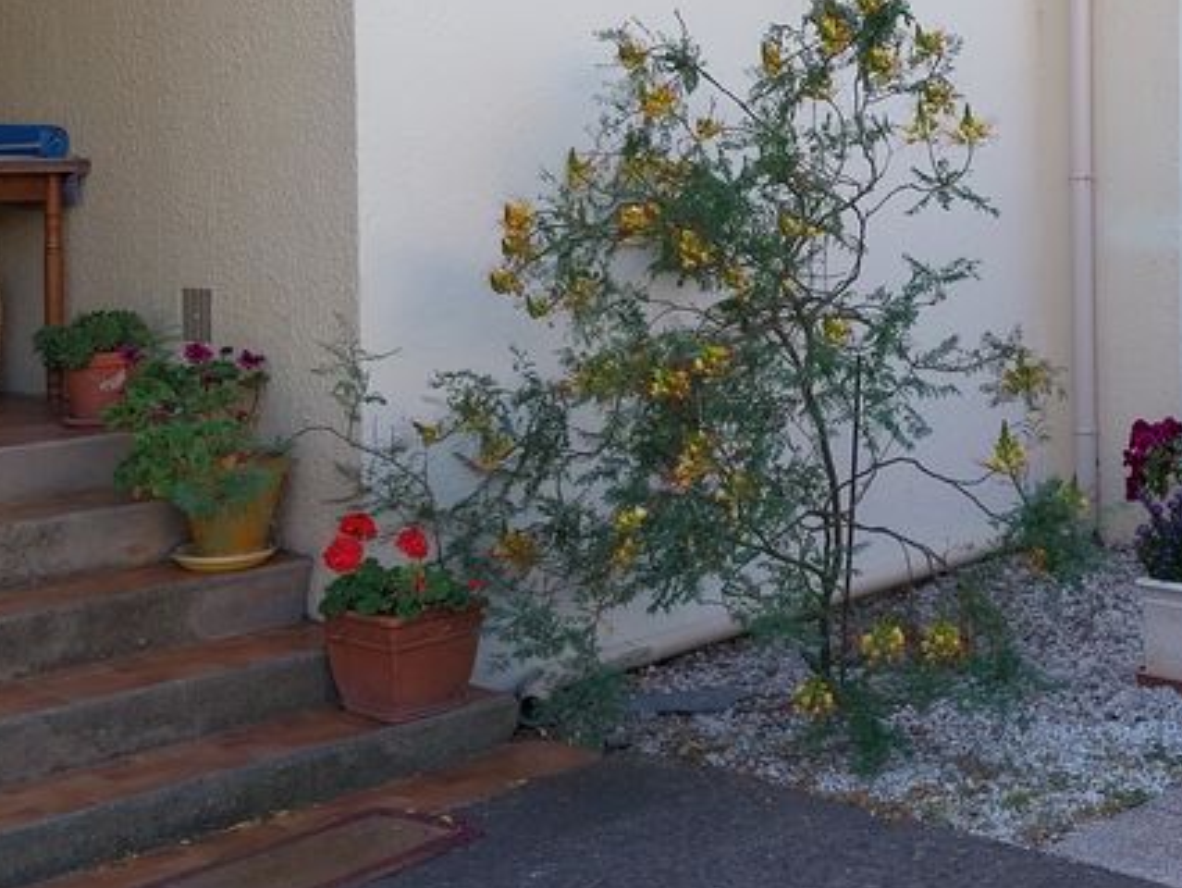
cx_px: 880
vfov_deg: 23.7
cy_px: 166
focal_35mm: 61
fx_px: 2084
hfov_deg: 31.1
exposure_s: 1/206
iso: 25
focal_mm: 4
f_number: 1.8
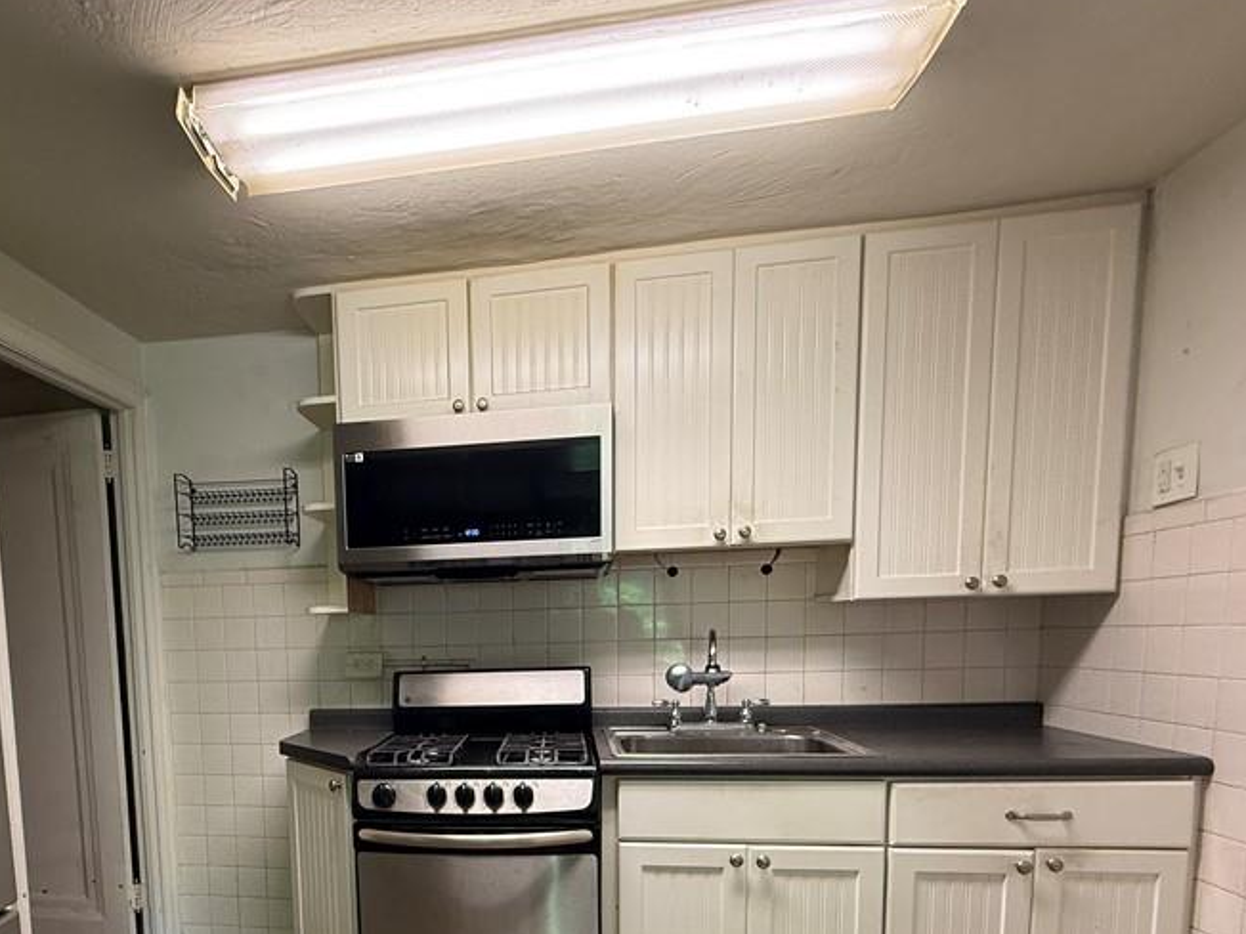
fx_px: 792
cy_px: 714
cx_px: 438
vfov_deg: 57.6
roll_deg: +1.5
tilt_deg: -5.6
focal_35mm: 22
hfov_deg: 74.5
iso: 250
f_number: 2.2
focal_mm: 2.22
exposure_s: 1/60
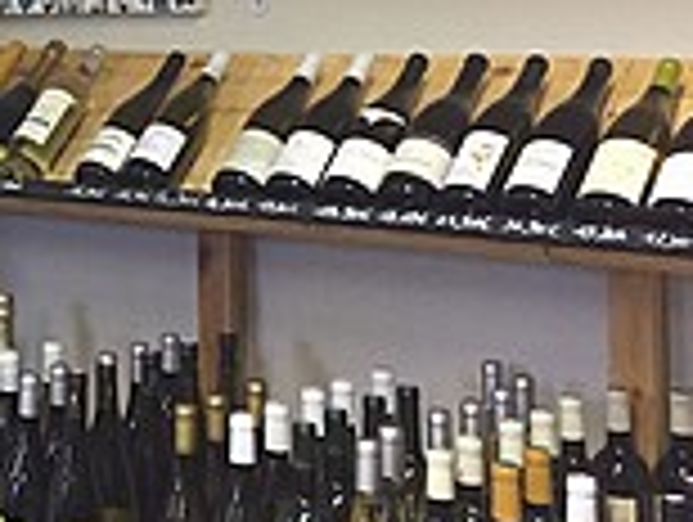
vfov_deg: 18.0
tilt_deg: +0.3
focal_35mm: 80
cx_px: -70
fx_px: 1604
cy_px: -20
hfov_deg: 22.9
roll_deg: -1.3
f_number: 2.2
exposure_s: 1/33
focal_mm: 4.15
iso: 200
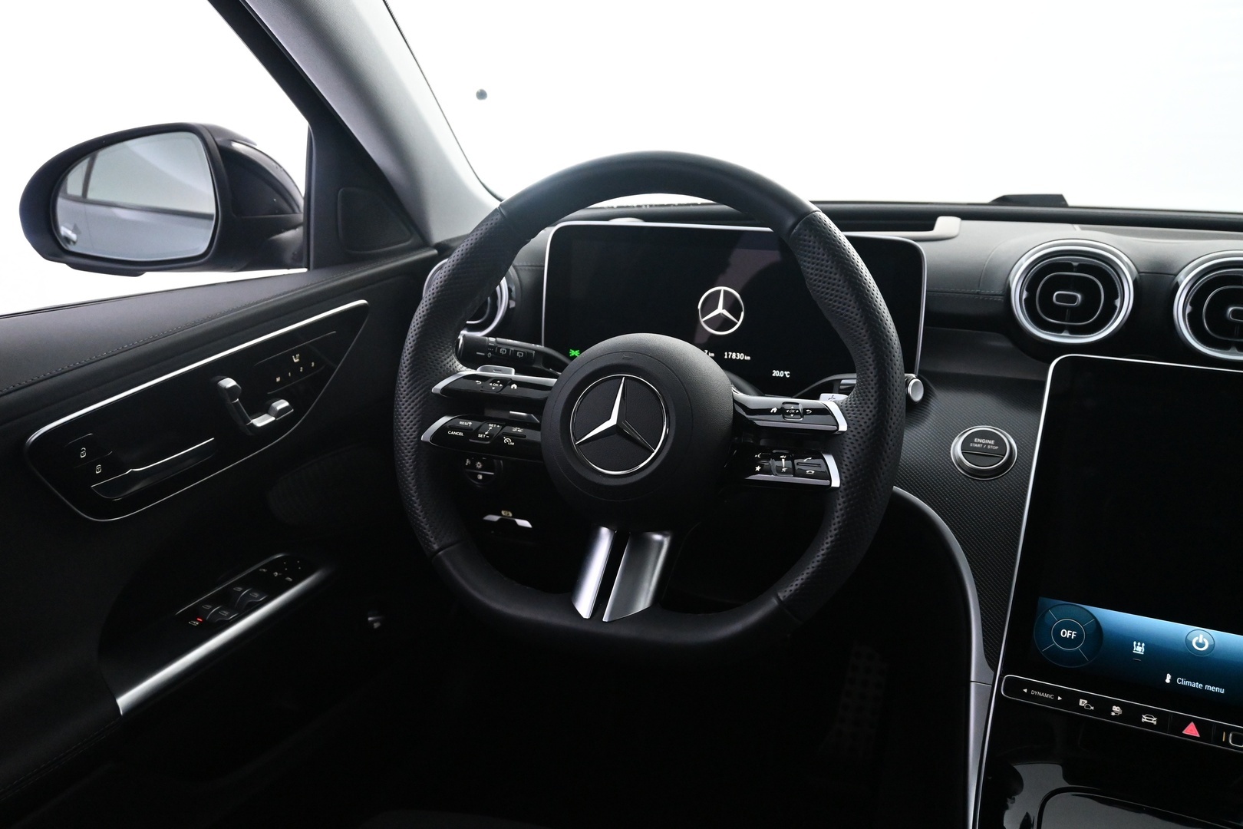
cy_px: 414
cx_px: 622
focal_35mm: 31
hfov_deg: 60.7
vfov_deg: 42.6
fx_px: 1062
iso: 4000
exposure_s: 1/80
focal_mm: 20.5
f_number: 4.5
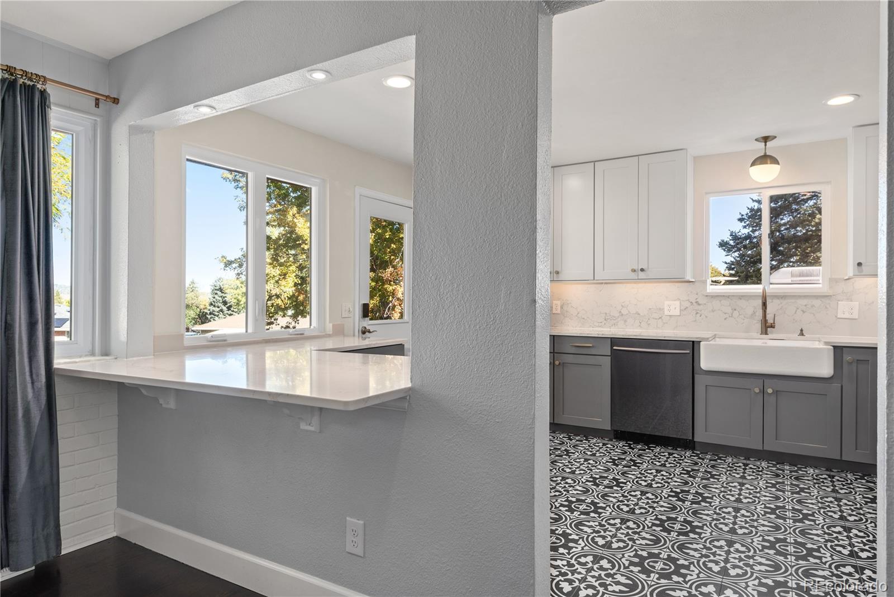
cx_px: 447
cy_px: 298
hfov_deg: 78.6
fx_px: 546
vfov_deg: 57.2
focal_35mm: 22
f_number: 8
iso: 400
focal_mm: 22
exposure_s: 1/8
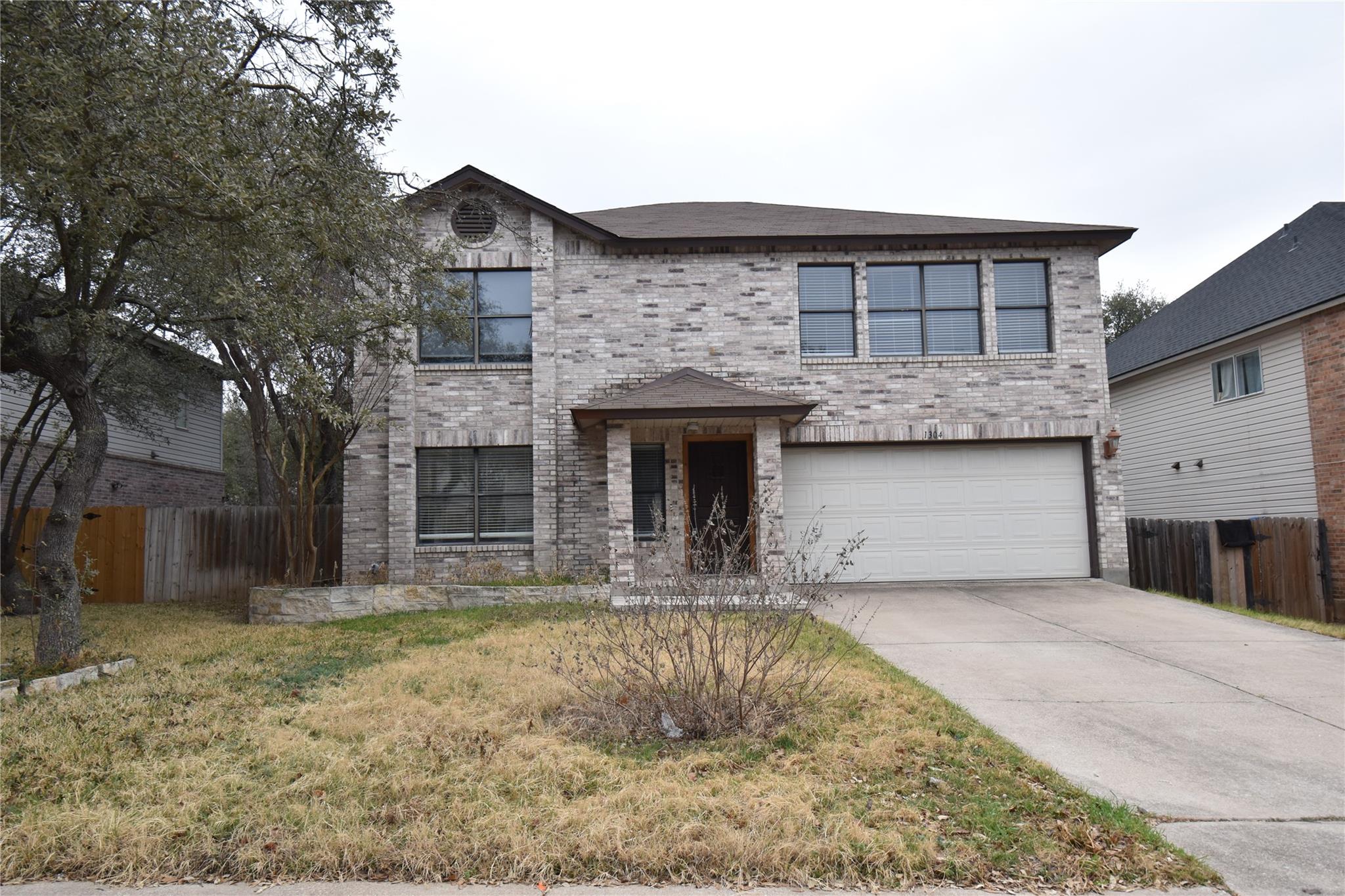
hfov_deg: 77.3
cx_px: 672
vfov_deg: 56.1
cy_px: 448
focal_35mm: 22
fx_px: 840
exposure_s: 1/250
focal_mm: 15
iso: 400
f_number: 8
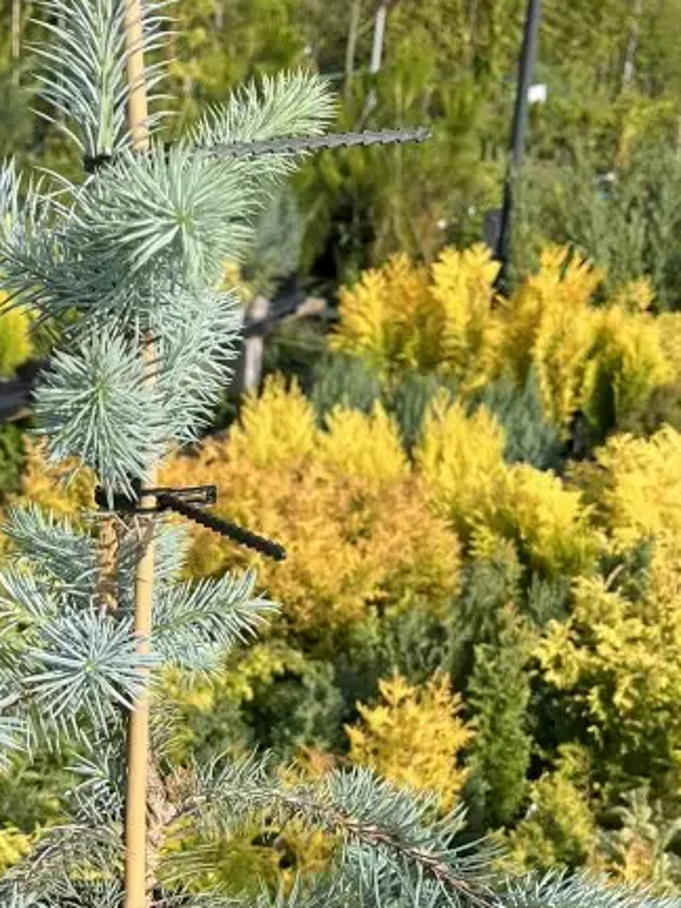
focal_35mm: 65
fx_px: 1705
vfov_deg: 29.5
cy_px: 645
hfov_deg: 21.9
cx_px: 29
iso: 50
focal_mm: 5.1
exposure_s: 1/1672
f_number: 1.6
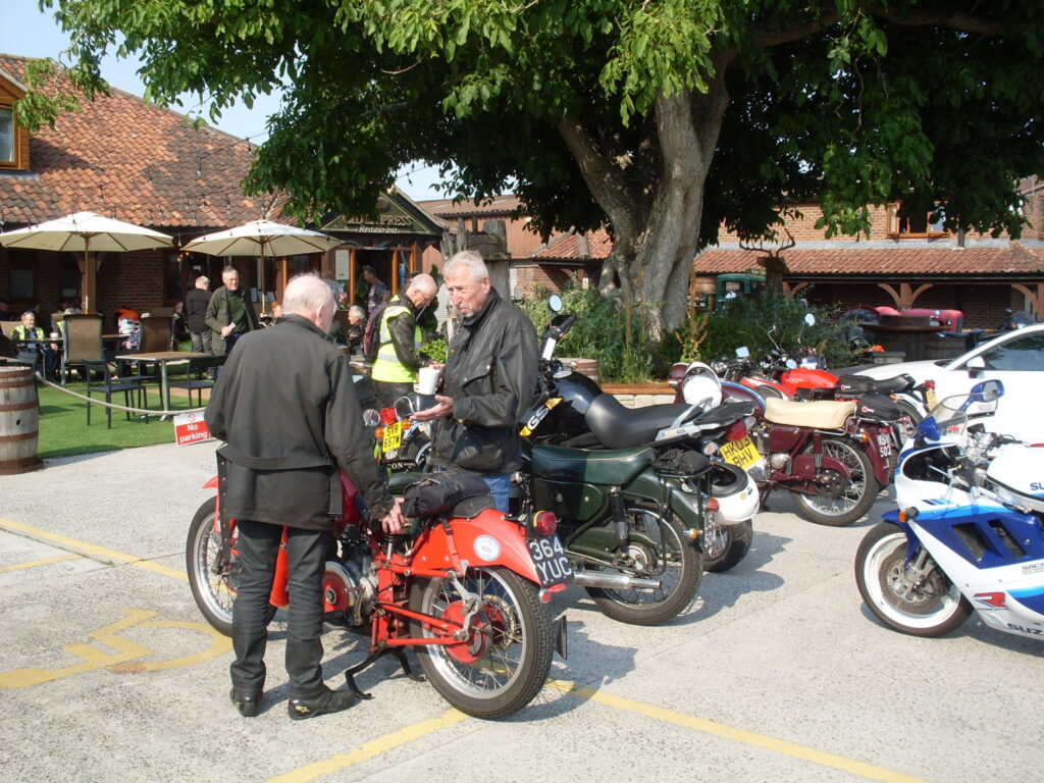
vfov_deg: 37.7
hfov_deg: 49.0
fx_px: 1146
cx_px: 522
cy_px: 392
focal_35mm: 38
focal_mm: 6.3
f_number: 8.4
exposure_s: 1/125
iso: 80
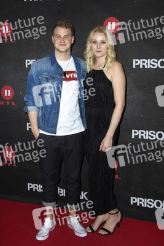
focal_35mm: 42
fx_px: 287
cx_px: 82
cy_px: 123
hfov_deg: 31.9
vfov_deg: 46.4
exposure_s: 1/200
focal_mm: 42
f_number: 6.3
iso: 800
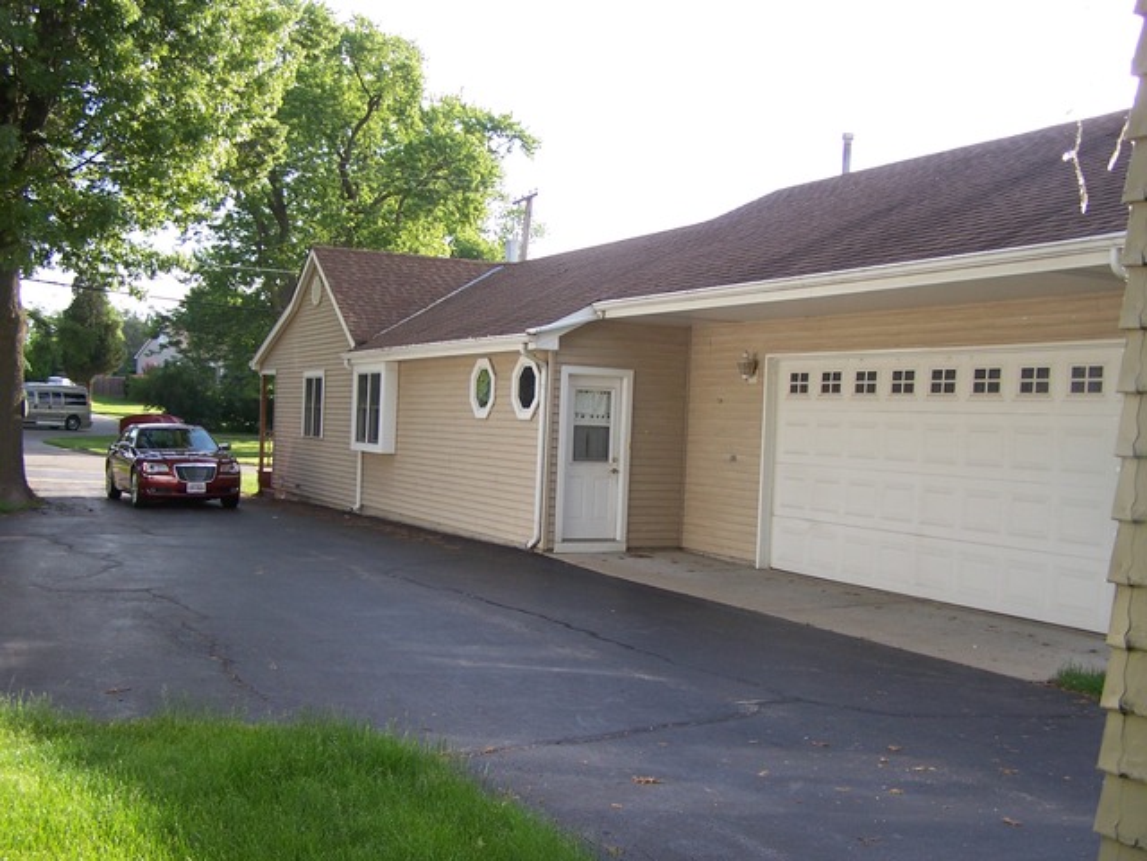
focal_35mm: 38
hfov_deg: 49.0
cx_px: 574
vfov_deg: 37.7
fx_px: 1259
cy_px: 430
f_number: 2.8
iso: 80
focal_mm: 6.3
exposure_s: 1/320
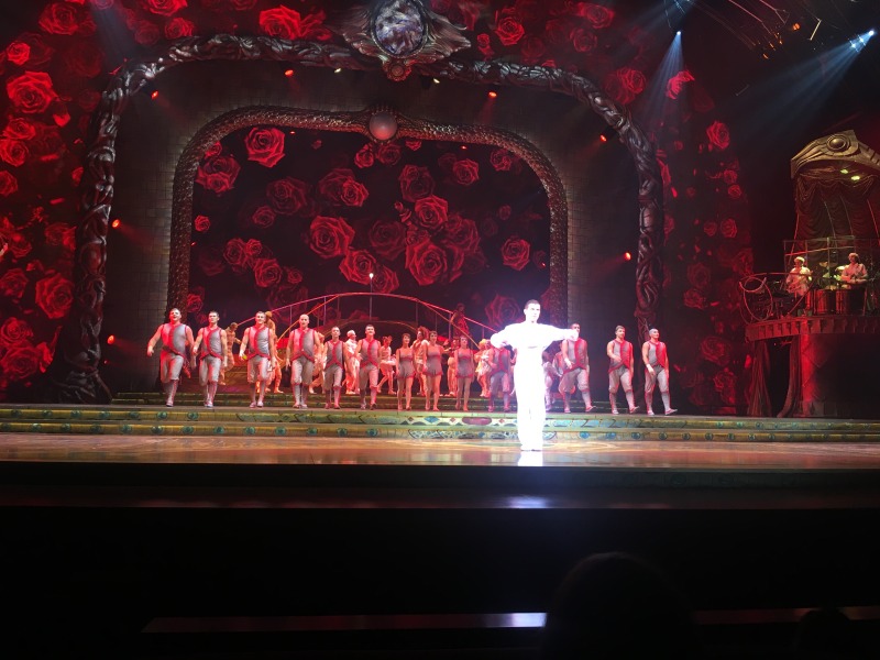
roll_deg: -0.6
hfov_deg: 61.7
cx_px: 440
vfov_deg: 48.2
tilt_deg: +5.8
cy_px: 330
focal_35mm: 29
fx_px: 737
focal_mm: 4.15
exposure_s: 1/30
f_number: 2.2
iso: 32
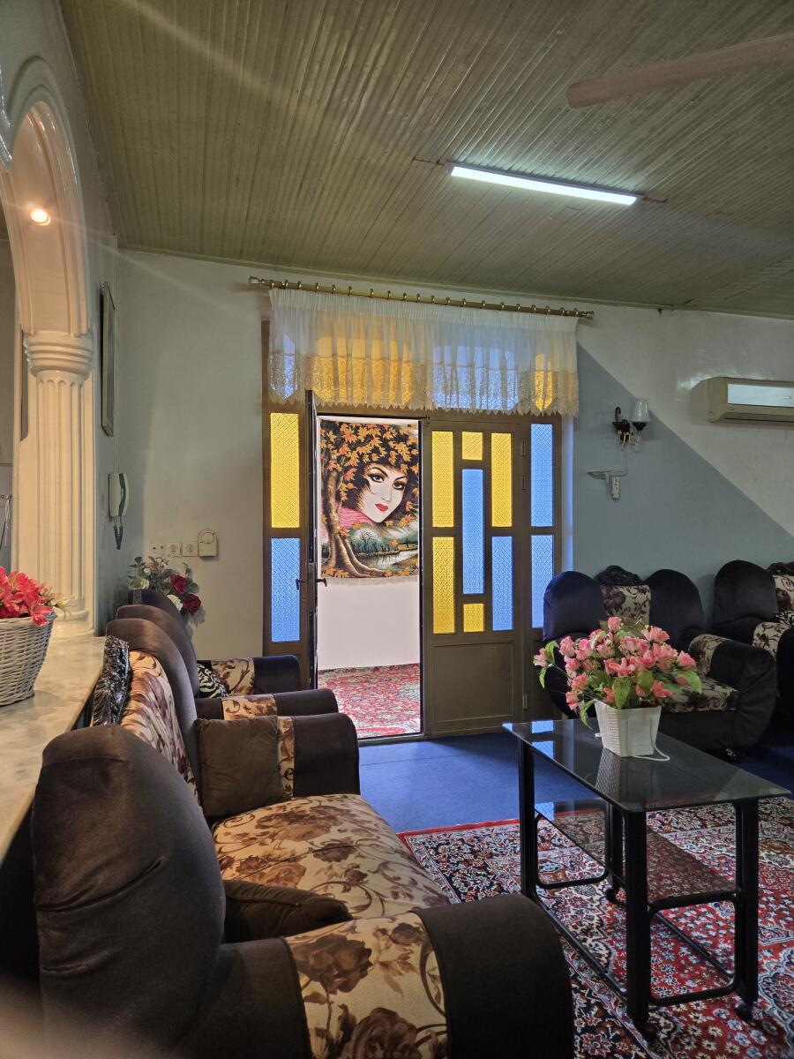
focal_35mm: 23
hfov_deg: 58.9
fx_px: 703
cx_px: 397
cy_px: 530
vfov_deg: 73.9
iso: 160
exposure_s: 1/180
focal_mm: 5.4
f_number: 1.8
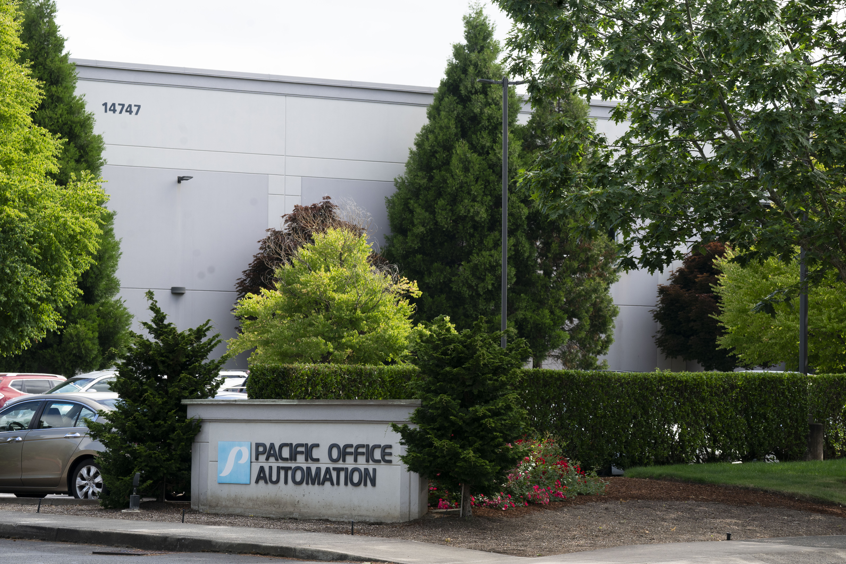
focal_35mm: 144
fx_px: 3384
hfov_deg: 14.3
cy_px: 282
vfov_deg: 9.5
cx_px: 424
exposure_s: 1/250
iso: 640
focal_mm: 143
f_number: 10
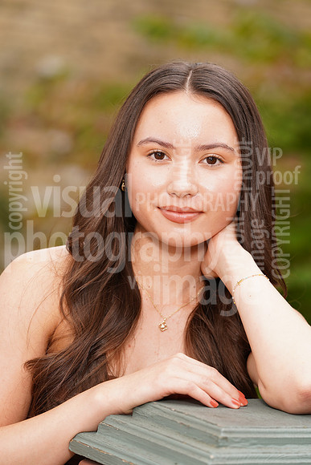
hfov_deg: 8.7
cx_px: 156
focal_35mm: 158
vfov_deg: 13.0
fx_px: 2046
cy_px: 232
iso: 100
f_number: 4.5
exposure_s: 1/100
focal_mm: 158
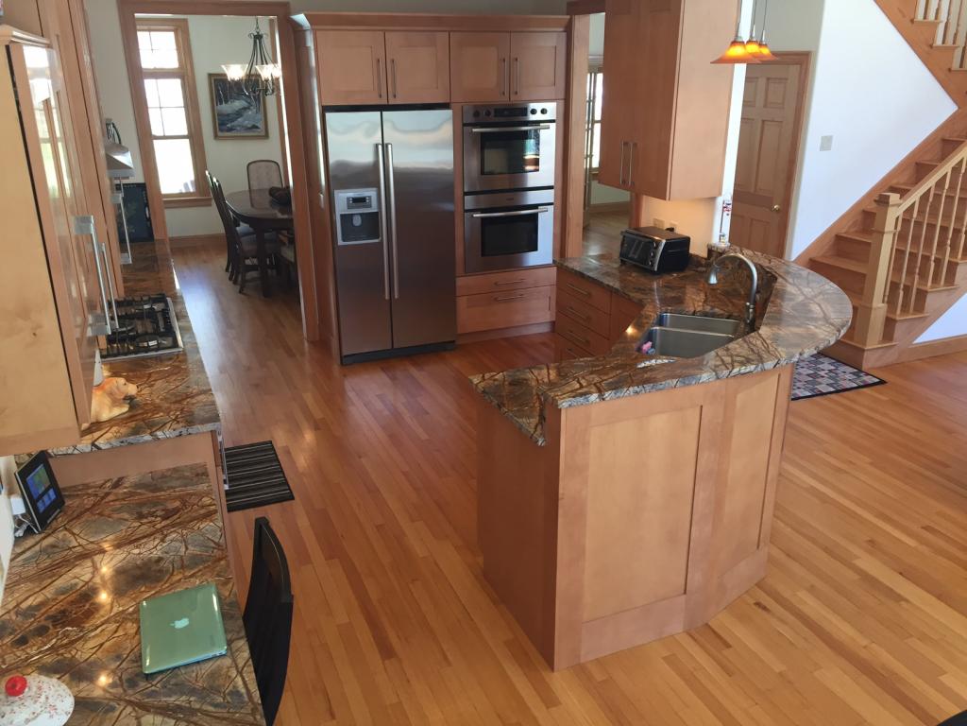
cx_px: 484
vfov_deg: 48.2
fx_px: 810
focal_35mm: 29
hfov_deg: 61.7
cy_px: 363
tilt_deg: -21.1
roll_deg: +0.3
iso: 64
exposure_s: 1/30
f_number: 2.2
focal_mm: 4.15
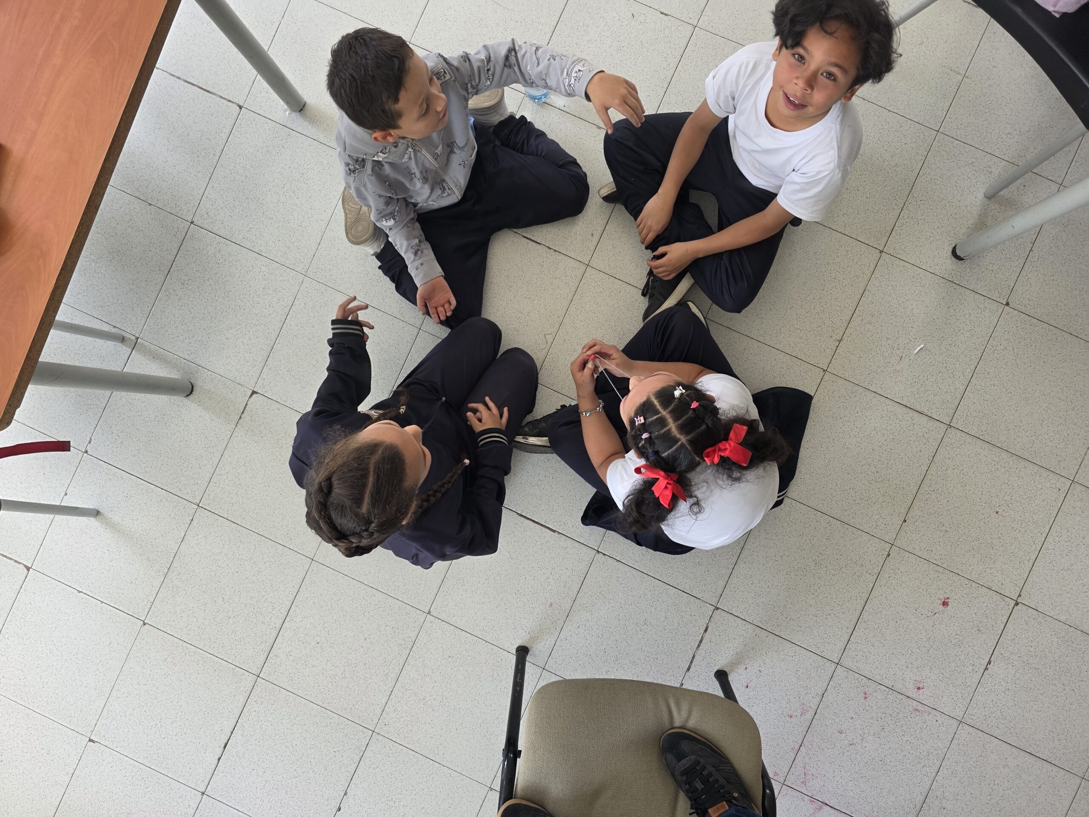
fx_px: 724
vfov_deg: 58.9
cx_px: 544
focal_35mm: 23
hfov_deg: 73.9
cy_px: 408
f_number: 1.7
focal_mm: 6.3
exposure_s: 1/180
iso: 100
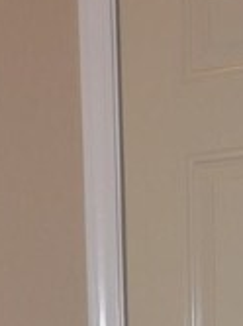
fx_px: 1173
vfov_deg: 14.1
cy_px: 570
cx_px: -59
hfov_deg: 11.6
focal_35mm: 125
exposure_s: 1/40
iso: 100
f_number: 2.8
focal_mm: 4.8
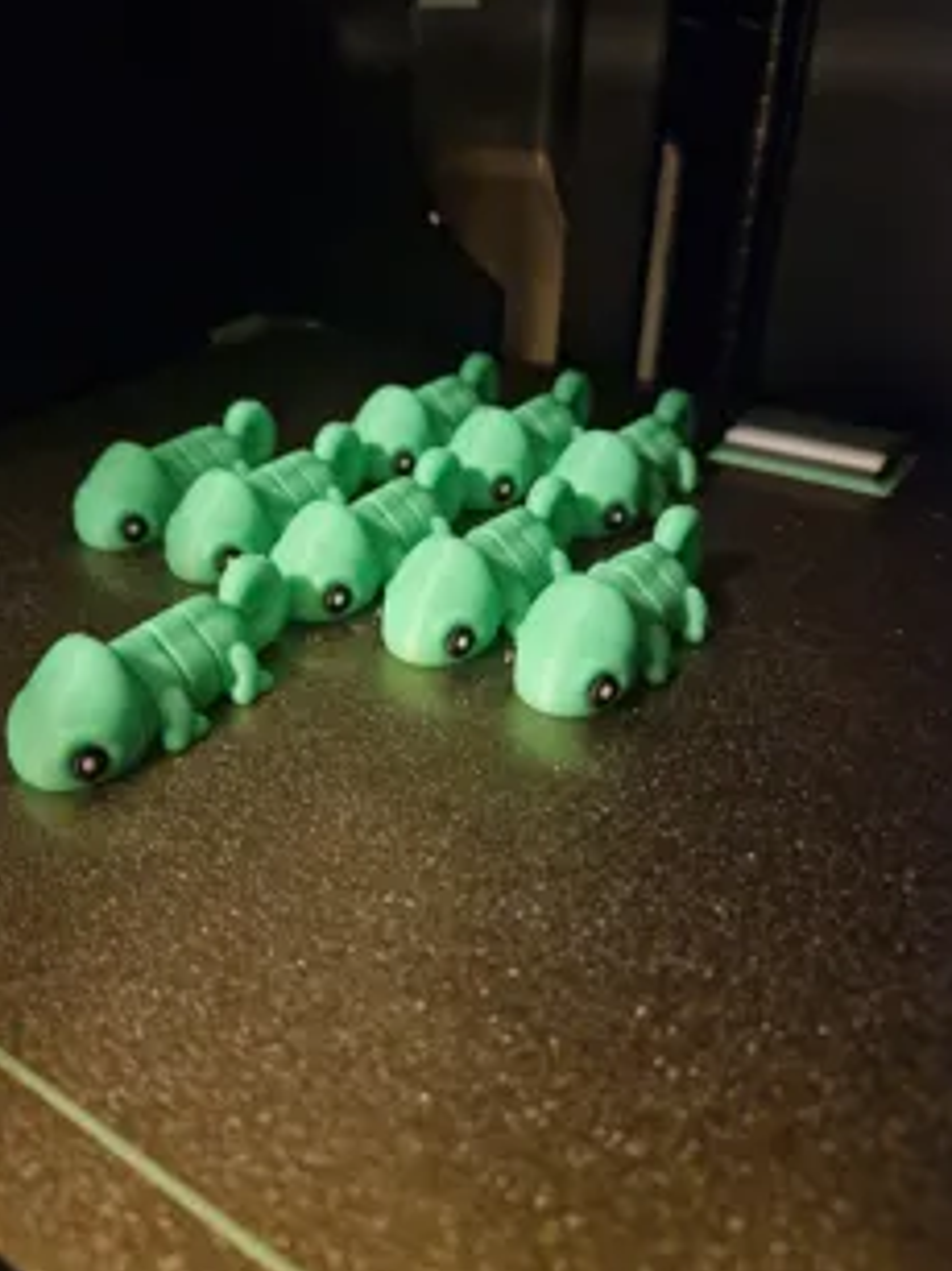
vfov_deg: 60.0
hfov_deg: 46.3
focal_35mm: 30
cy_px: 625
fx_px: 1101
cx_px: 348
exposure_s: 1/25
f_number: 1.8
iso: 1250
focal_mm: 5.4
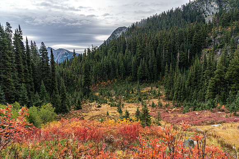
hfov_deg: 73.7
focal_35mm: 24
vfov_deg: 53.2
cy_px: 80
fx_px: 159
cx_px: 120
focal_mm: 24
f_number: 9
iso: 2500
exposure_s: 1/1000
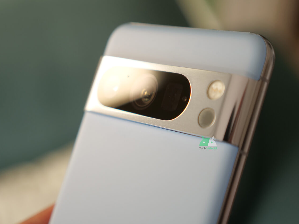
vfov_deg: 18.7
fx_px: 682
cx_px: 157
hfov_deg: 24.7
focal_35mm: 79
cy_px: 105
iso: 400
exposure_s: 1/100
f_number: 2.8
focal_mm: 35
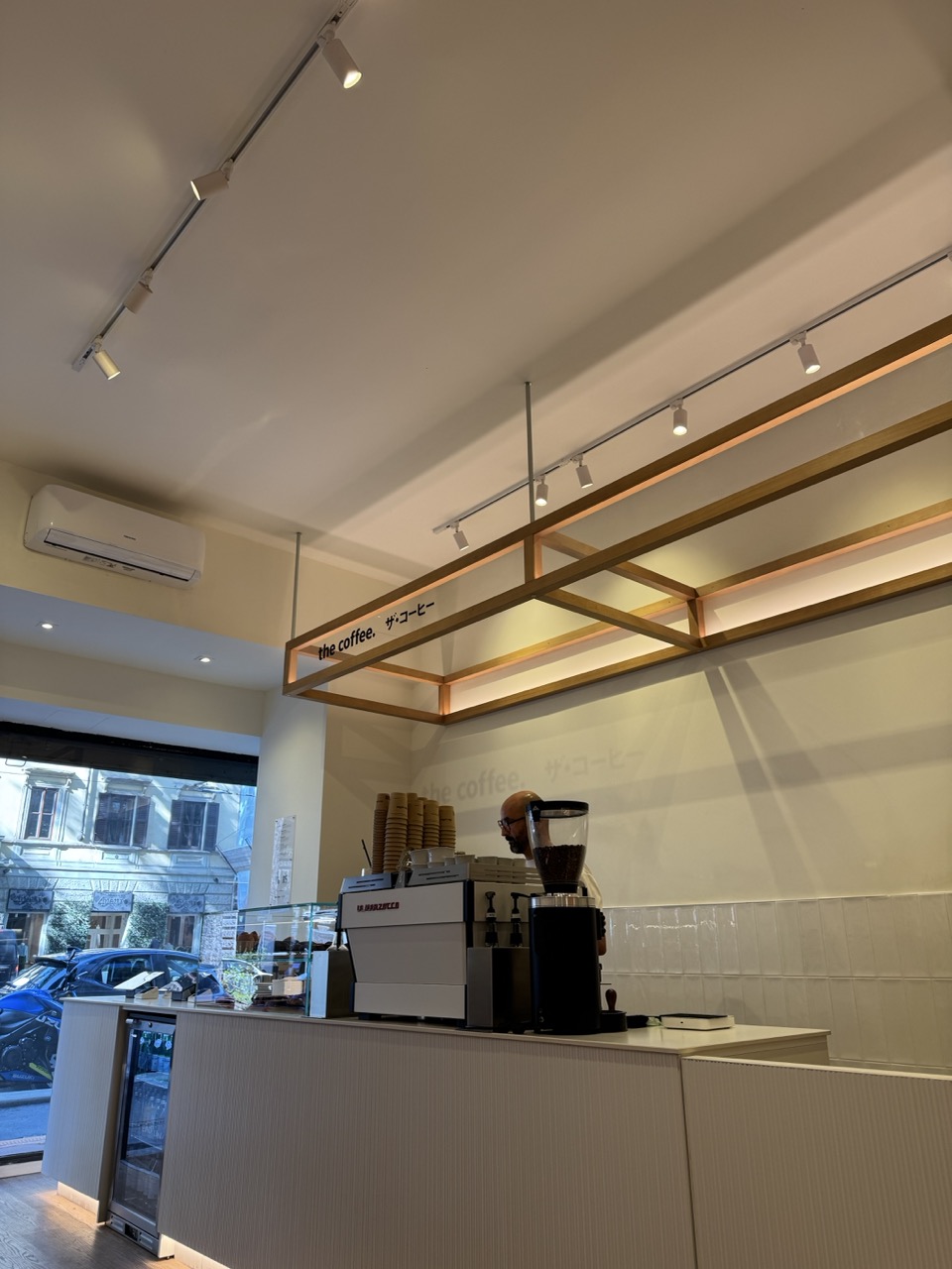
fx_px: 880
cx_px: 476
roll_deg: +0.5
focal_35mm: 24
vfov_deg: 71.6
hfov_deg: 56.8
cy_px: 634
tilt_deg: +19.5
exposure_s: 1/100
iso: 64
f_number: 1.78
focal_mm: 6.76
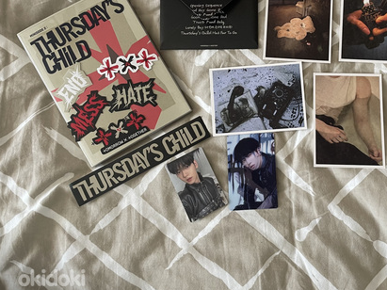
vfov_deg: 37.3
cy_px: 99
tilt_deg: -83.4
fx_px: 425
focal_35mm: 38
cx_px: 274
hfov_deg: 47.7
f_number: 1.6
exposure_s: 1/60
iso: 160
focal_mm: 4.2
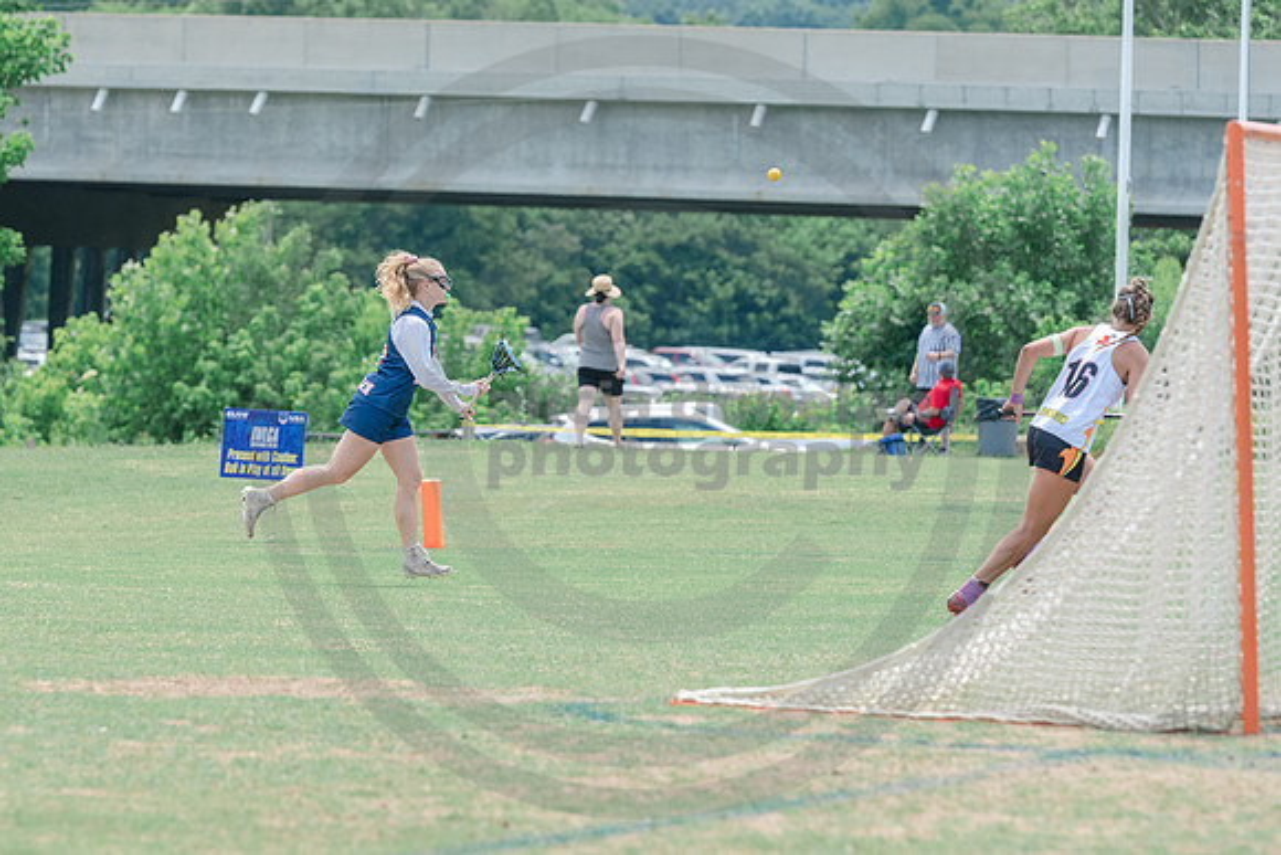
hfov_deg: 7.3
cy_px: 418
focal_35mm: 284
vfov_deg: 4.8
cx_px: 402
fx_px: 10099
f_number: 4.5
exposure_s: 1/1250
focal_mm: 190
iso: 400
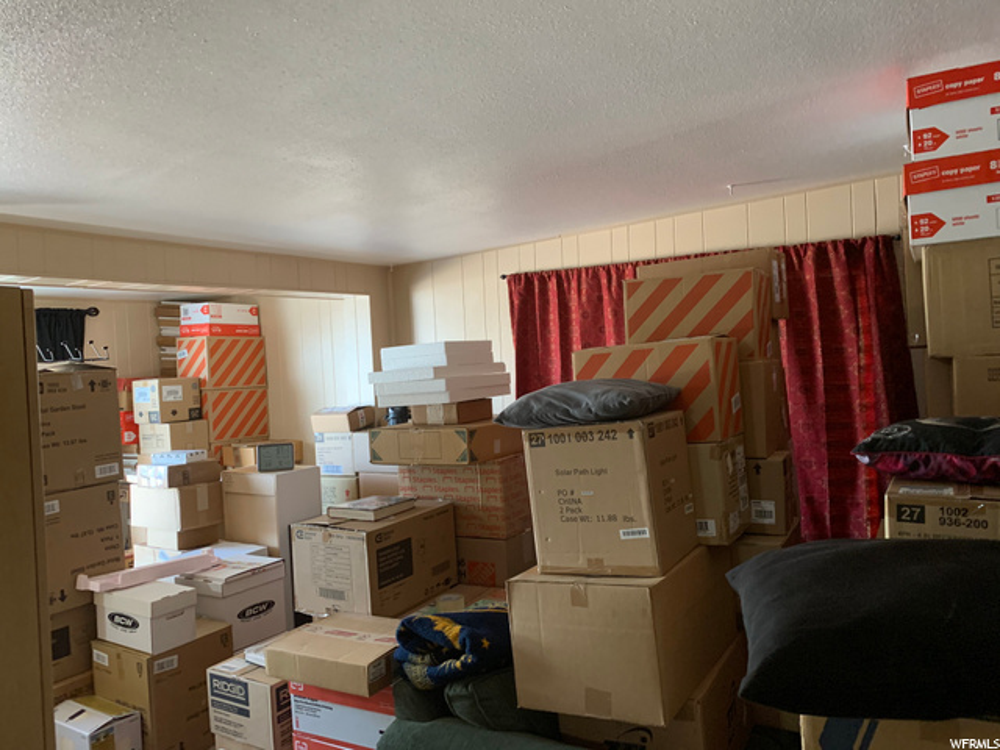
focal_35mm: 26
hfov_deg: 67.3
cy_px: 375
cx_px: 500
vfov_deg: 53.1
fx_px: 751
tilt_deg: -1.0
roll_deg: +2.1
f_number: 1.8
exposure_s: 1/56
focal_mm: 4.25
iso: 400
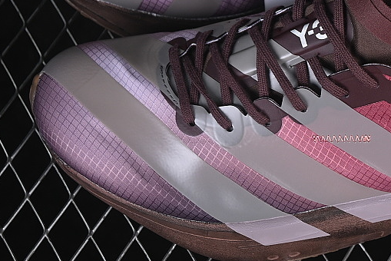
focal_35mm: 159
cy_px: 45
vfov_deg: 8.6
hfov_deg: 12.8
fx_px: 1728
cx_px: 336
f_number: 7.1
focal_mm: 50
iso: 160
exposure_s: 1/80
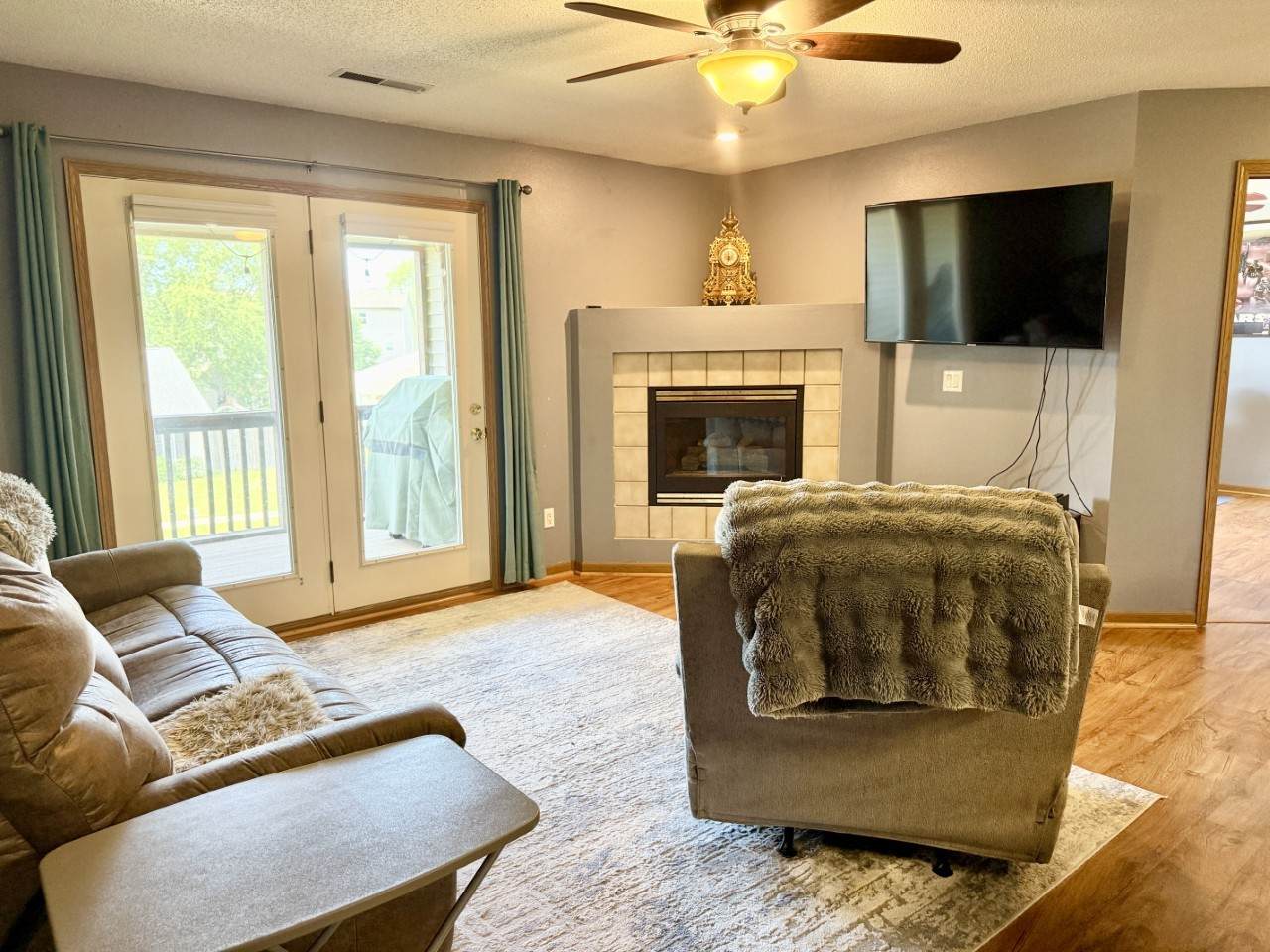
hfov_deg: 71.6
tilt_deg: -8.5
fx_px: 881
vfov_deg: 56.8
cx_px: 635
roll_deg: +0.8
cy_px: 476
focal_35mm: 24
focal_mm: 6.76
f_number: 1.78
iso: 250
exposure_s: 1/60
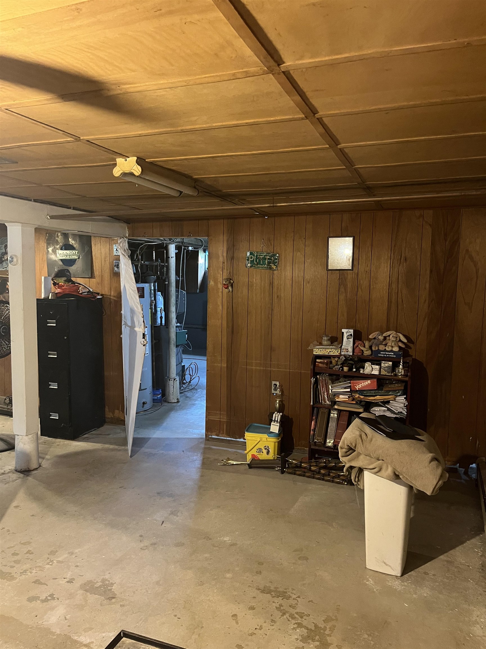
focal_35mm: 26
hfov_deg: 53.1
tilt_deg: -4.7
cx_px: 243
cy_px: 324
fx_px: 487
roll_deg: -0.7
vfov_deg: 67.3
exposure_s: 1/30
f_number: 1.6
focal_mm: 5.1
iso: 640
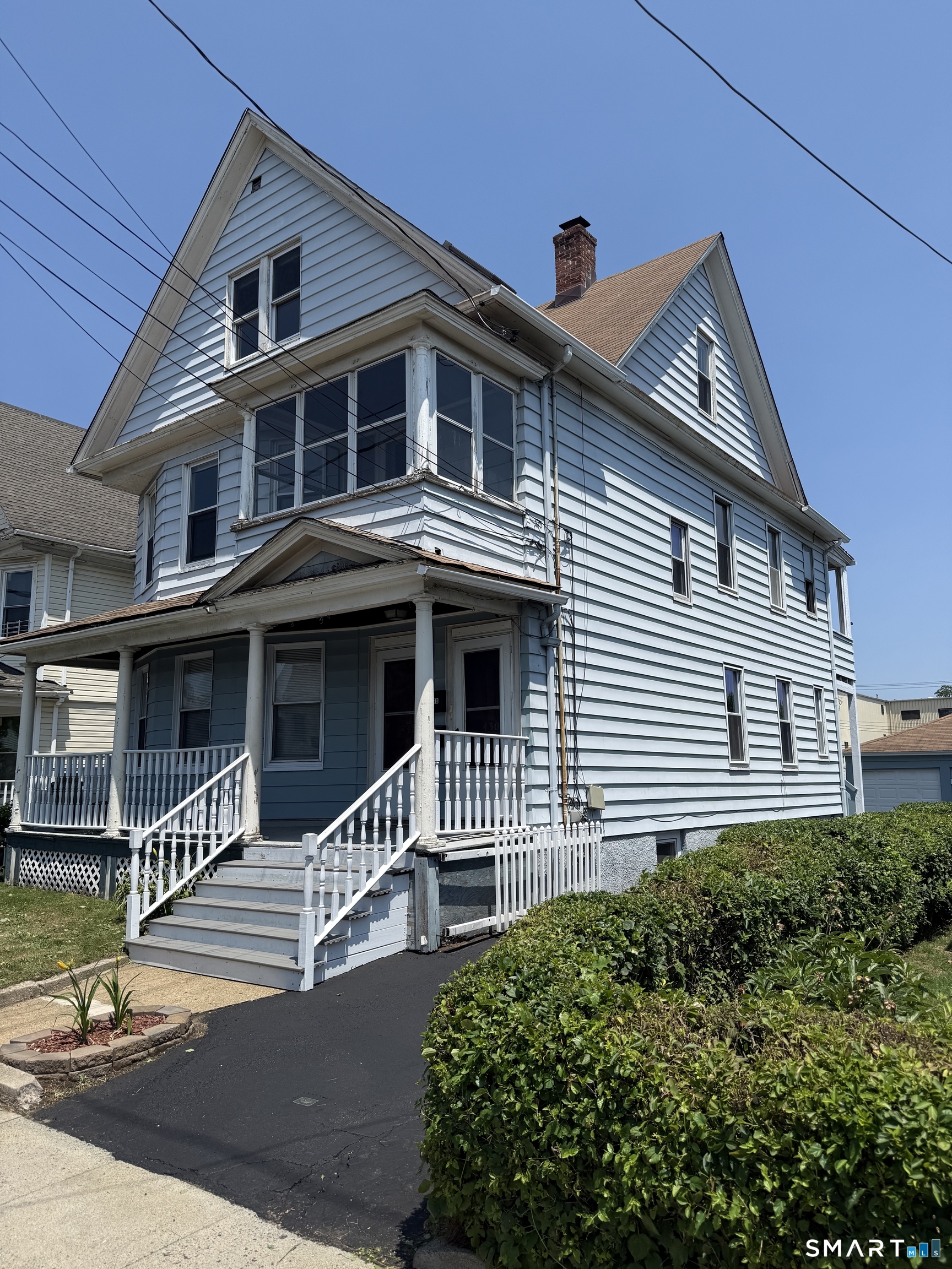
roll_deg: +0.2
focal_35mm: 24
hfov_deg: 56.8
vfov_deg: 71.6
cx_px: 476
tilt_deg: +9.6
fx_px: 880
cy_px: 634
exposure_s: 1/6173
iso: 80
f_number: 1.78
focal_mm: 6.76
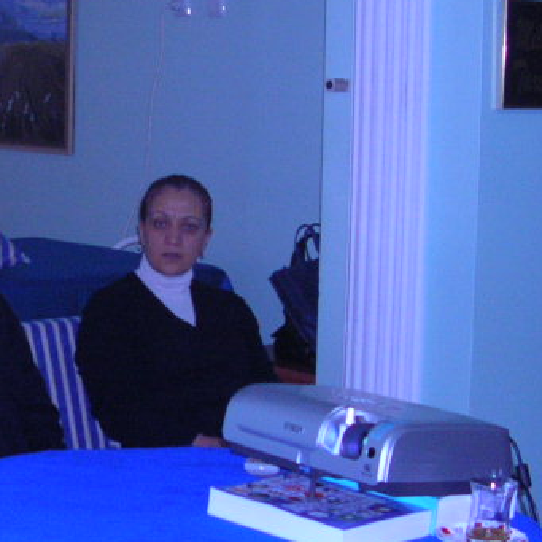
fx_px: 1647
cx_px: -13
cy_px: 192
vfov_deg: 18.6
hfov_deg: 18.2
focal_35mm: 93
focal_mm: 5.8
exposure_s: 1/60.1
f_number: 2.8
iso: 100
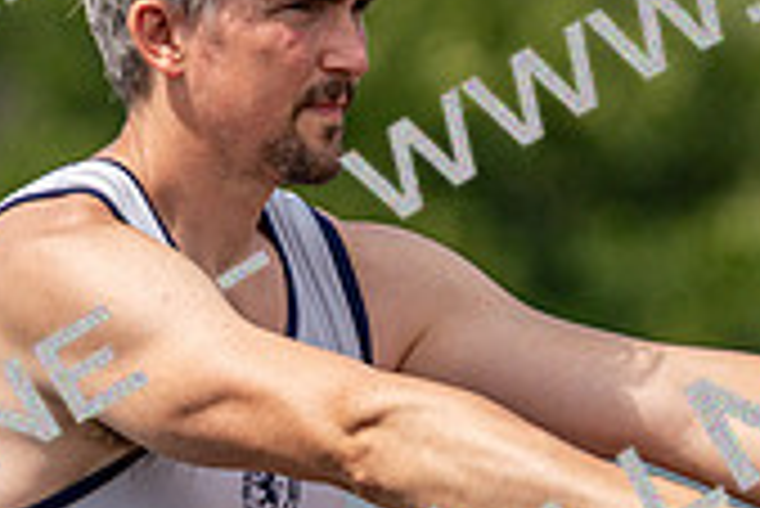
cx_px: 13
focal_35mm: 1332
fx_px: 28143
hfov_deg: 1.5
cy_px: 294
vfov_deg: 1.0
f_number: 6.3
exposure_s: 1/1600
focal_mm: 388
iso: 250
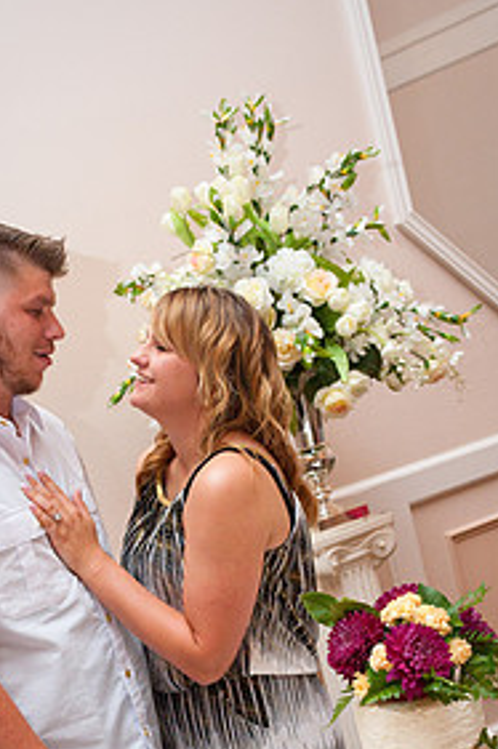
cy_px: 568
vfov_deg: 30.9
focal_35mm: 64
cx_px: 204
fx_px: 1330
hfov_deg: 21.2
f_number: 5.6
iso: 3200
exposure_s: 1/160
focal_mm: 40
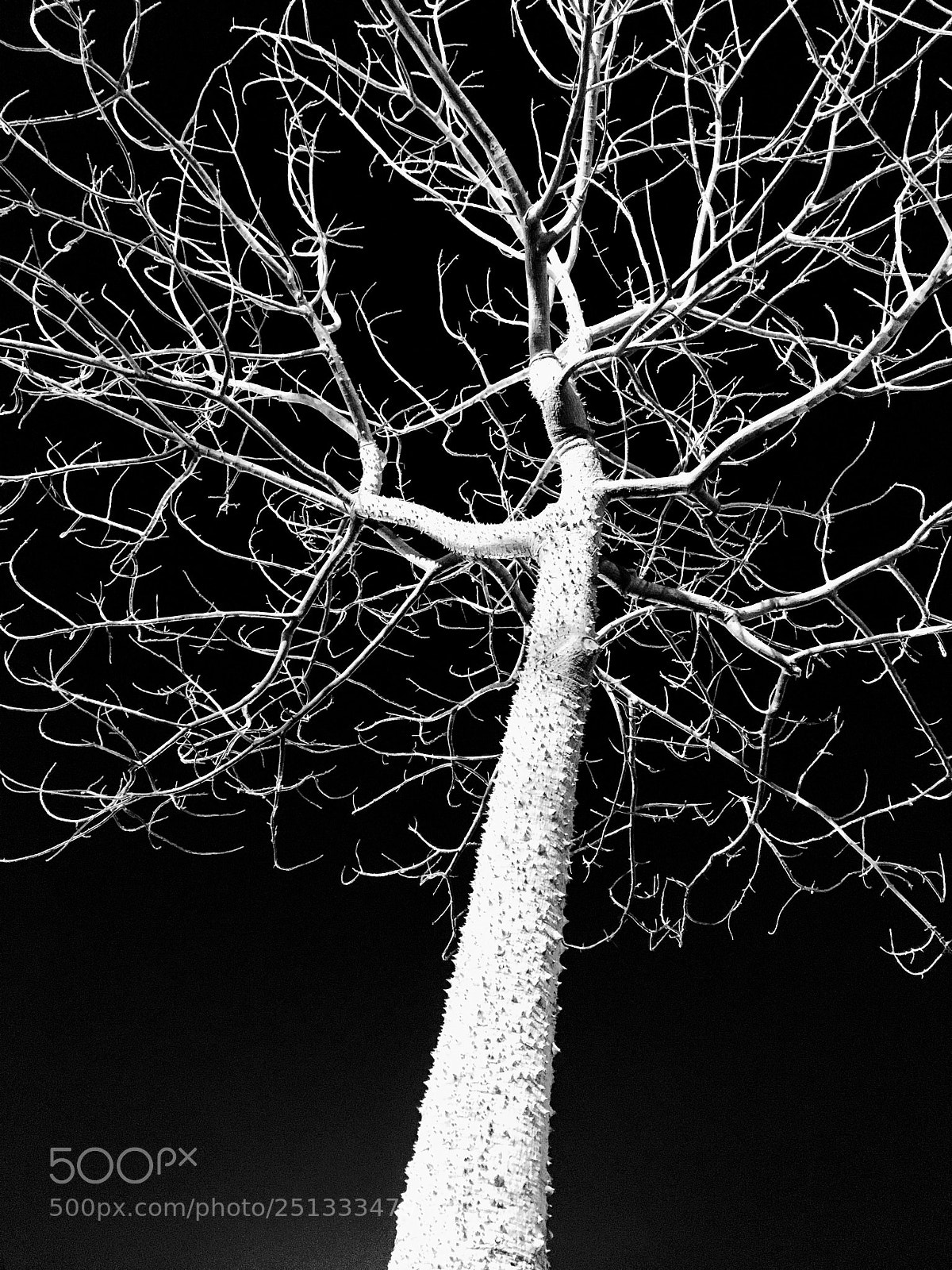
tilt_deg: +51.4
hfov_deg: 48.2
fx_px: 1063
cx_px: 476
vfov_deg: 61.7
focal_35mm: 29
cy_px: 635
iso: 250
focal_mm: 4.15
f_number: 2.2
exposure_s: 1/17
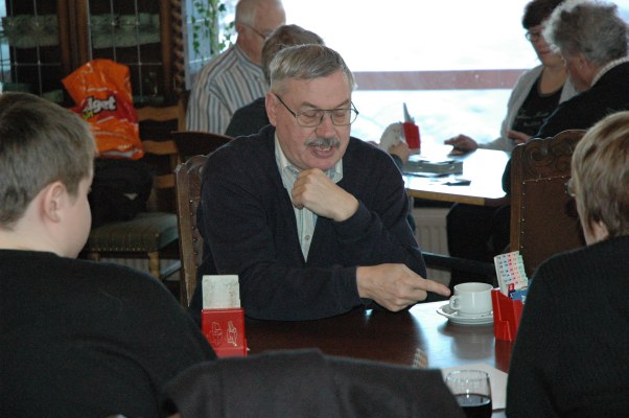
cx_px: 314
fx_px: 1833
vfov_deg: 13.0
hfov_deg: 19.5
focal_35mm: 105
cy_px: 209
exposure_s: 1/125
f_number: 5
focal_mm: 70
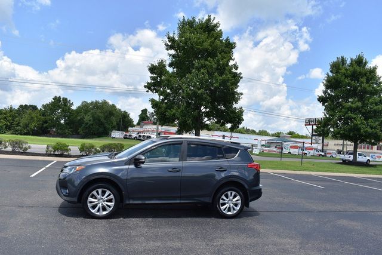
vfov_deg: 48.0
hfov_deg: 67.4
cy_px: 128
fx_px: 287
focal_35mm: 27
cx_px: 191
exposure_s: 1/250
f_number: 8
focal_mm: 18
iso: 100
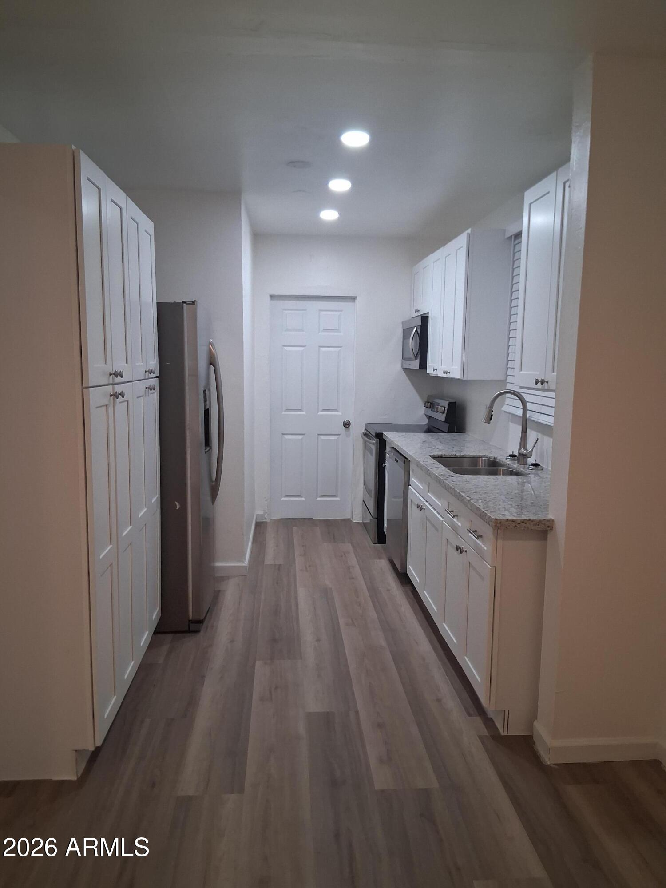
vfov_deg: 67.3
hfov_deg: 53.1
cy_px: 444
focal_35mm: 26
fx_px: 667
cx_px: 333
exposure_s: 1/120
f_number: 1.8
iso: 400
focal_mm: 3.98
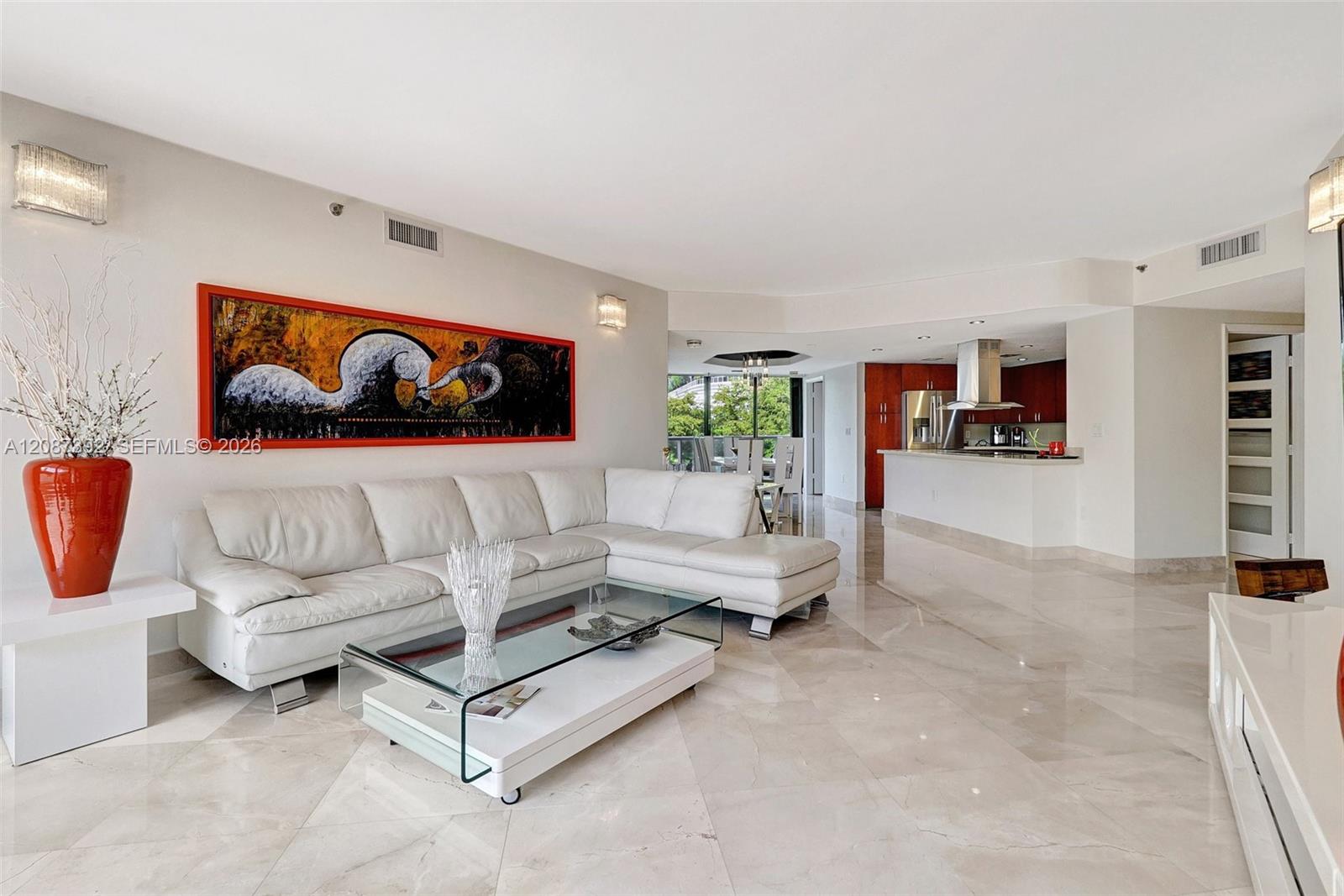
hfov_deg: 95.0
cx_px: 672
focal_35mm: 16
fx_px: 616
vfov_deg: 72.1
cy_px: 448
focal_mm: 16.5
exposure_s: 1/25
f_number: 13
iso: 640
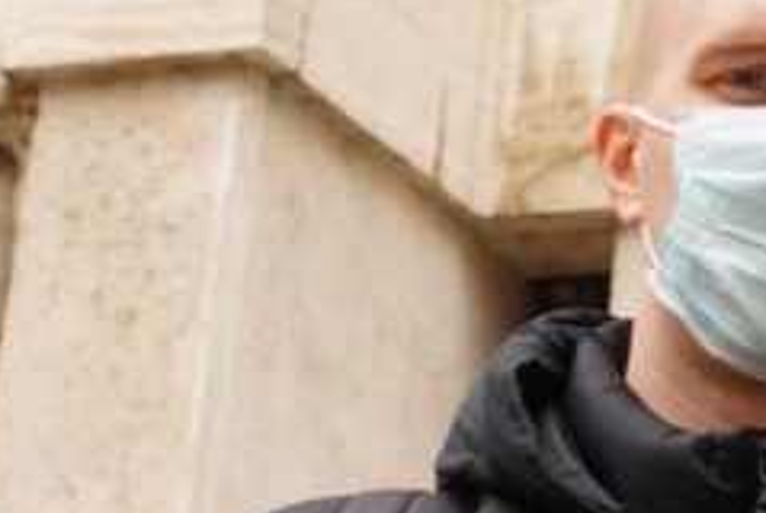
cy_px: 244
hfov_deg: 14.4
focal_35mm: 138
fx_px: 2940
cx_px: 936
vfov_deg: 10.0
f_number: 13
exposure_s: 1/800
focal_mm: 43
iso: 5000
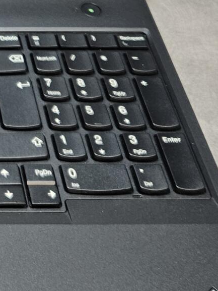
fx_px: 856
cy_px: -98
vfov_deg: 17.9
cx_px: -149
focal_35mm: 102
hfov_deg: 13.3
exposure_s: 1/100
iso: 160
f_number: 1.8
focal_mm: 5.4
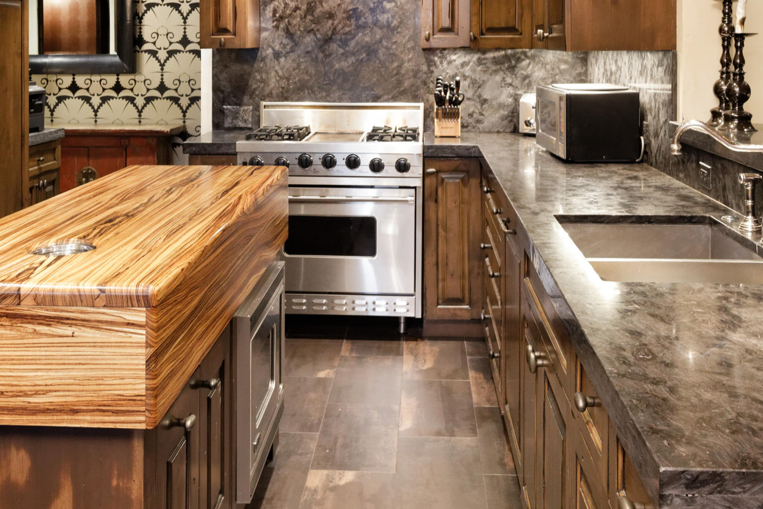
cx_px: 366
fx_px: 912
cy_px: 81
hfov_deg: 45.4
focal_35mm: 43
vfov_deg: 30.2
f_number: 7.1
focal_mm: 25
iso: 2500
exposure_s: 1/8
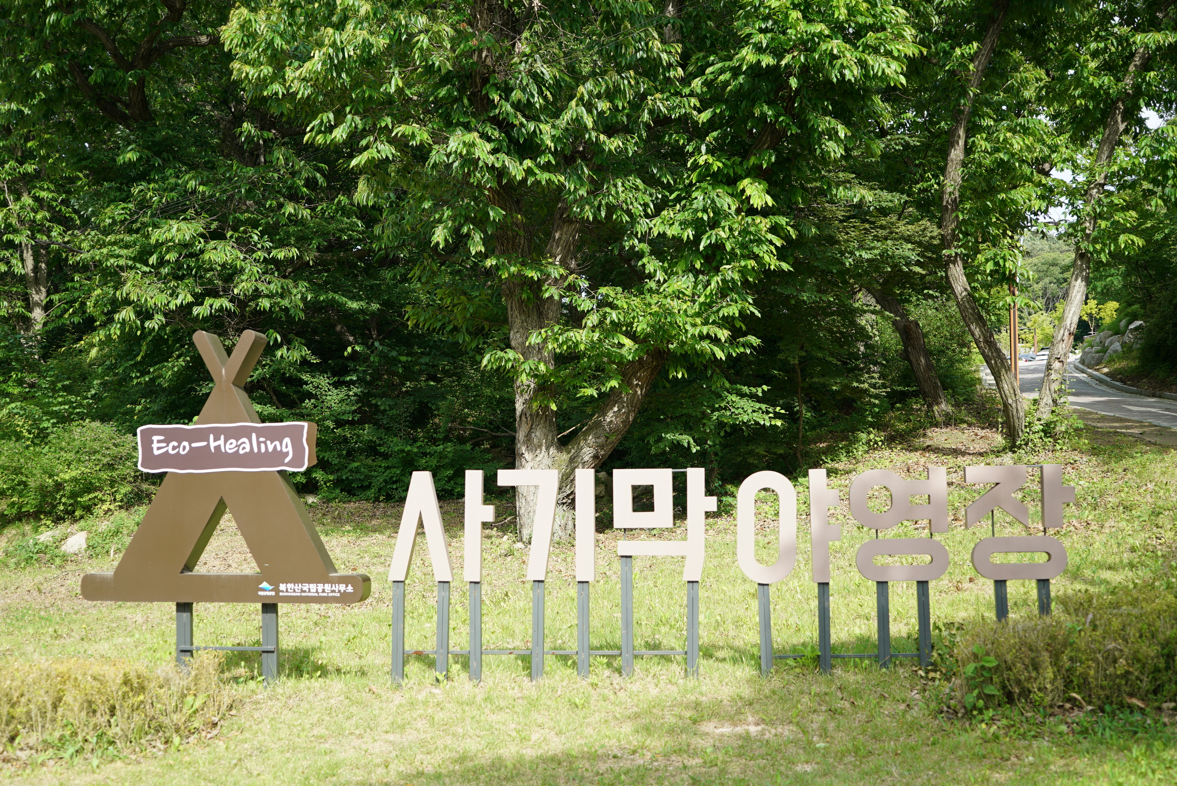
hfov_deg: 45.4
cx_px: 588
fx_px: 1407
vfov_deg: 31.2
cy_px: 393
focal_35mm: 43
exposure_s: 1/640
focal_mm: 43
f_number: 4
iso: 200
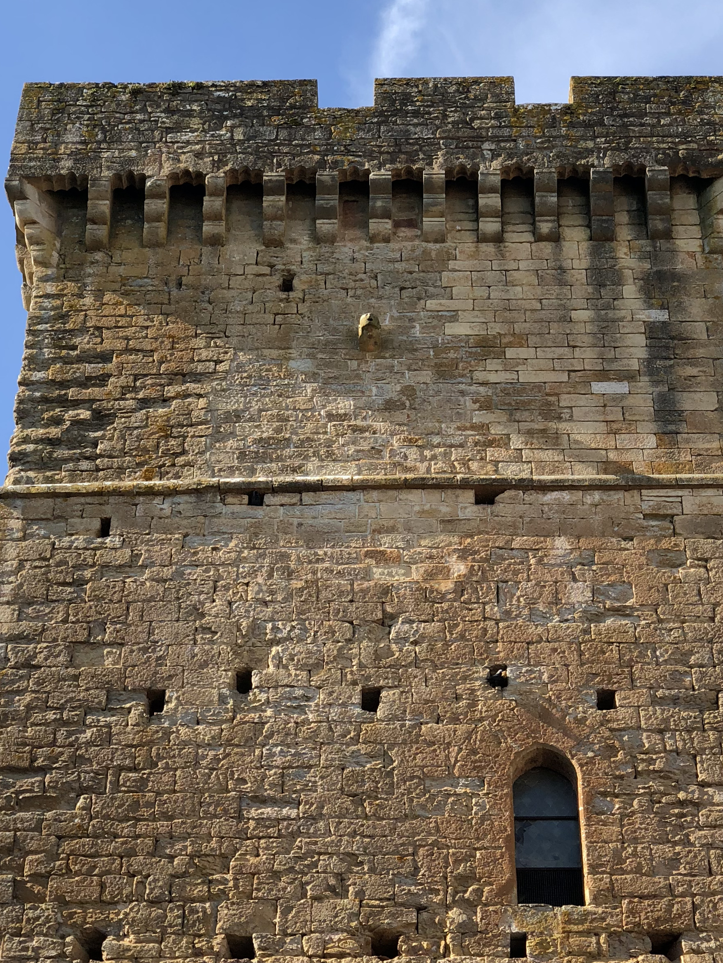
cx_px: 377
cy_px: 703
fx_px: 2478
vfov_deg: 21.8
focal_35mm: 89
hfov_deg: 16.6
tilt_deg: +45.3
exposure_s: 1/384
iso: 16
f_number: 2.4
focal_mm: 6
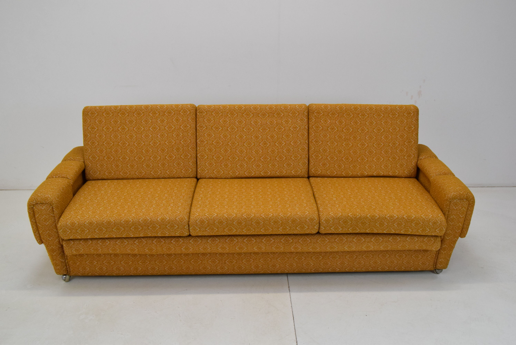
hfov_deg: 53.1
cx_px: 258
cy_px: 172
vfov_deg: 36.9
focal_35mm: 36
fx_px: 516
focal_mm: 24
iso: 1600
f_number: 8
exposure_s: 1/250
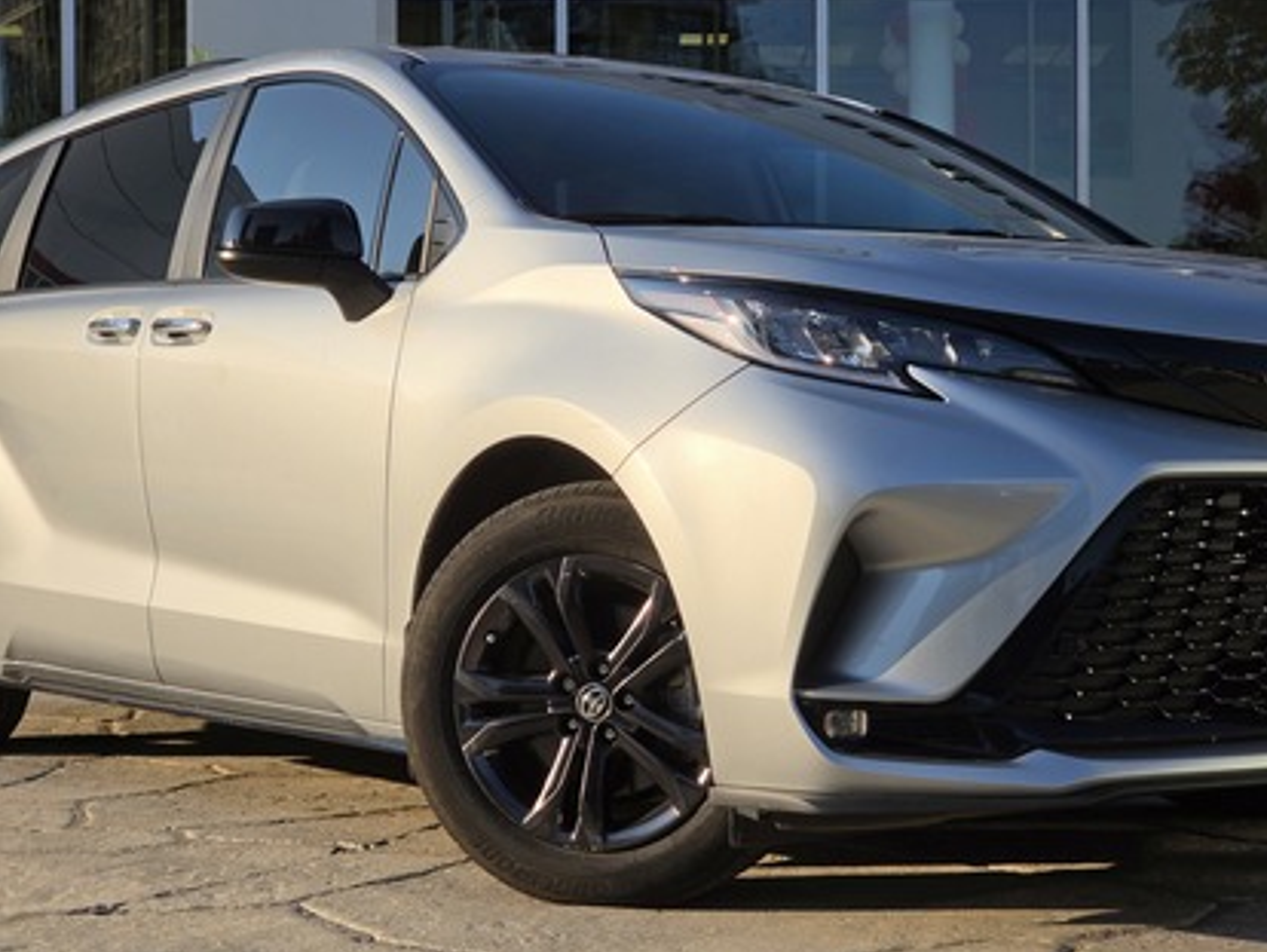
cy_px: 476
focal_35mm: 70
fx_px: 2564
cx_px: 640
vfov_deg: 21.0
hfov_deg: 27.8
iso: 25
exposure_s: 1/1433
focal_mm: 7
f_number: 2.4
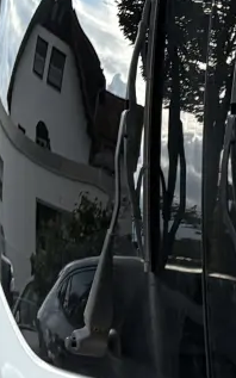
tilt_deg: -14.1
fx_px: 1719
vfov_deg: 12.0
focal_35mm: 167
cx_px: 946
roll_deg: +2.4
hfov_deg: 6.4
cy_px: 543
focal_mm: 5.96
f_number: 1.6
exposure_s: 1/1099
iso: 50
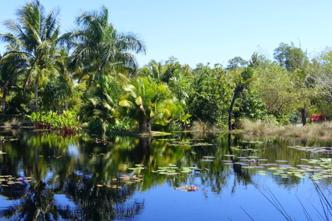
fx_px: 387
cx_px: 127
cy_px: 113
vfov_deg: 31.9
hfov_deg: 46.0
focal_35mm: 42
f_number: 5.6
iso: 125
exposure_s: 1/250
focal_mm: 11.69
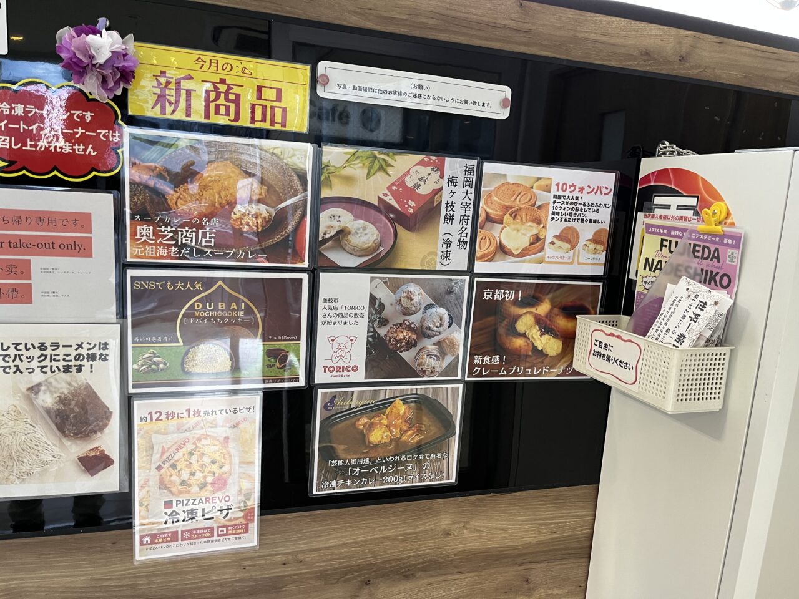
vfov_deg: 53.1
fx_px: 600
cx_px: 400
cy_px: 300
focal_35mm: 26
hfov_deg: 67.3
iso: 125
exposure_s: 1/60
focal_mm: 5.1
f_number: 1.6
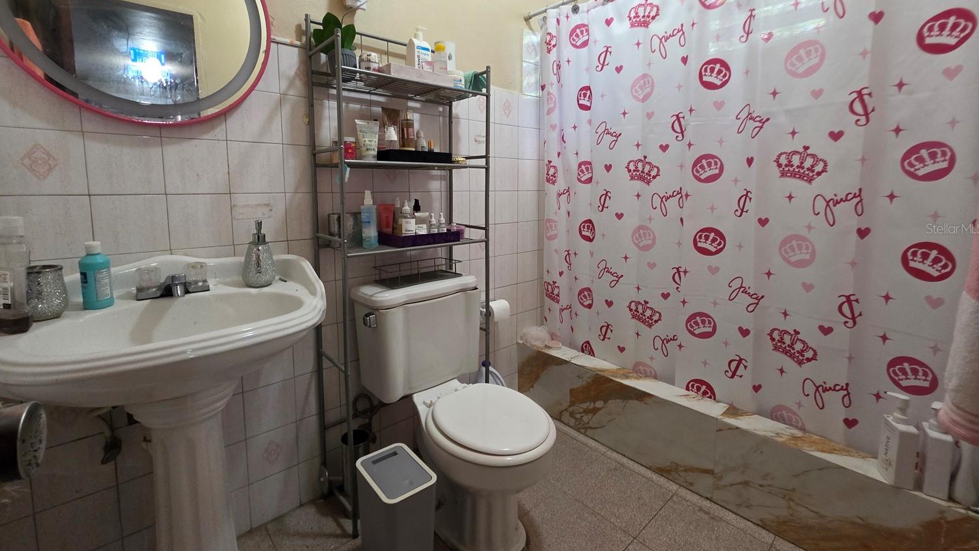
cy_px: 228
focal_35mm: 15
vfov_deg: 70.0
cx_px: 468
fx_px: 389
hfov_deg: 102.9
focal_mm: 2.2
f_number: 1.9
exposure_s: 1/60
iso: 400
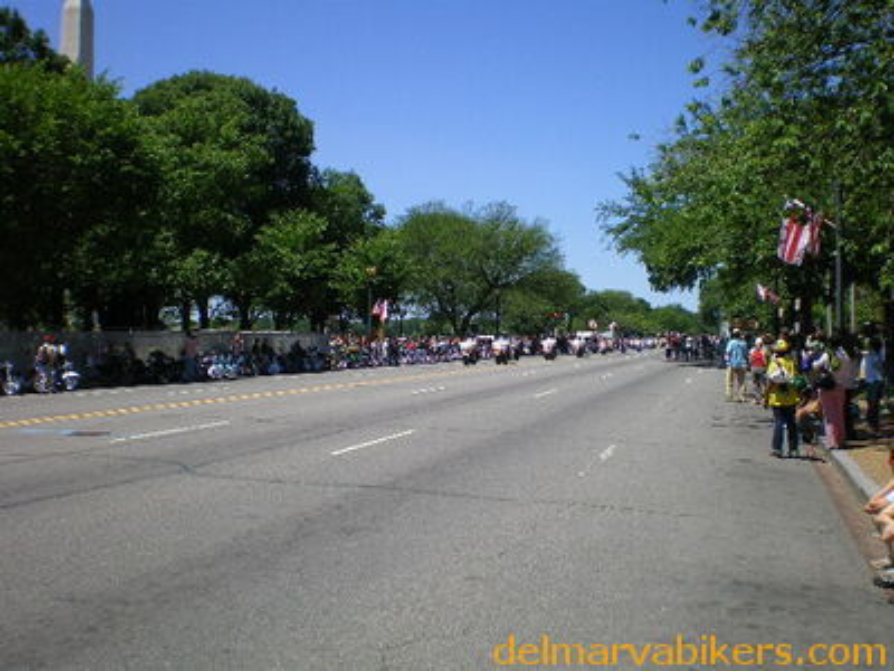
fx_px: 981
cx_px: 447
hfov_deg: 49.0
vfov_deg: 37.7
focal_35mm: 38
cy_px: 336
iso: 64
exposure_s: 1/400
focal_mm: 6.3
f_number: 4.6
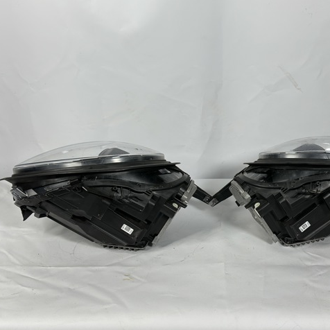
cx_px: 212
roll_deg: +0.4
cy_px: 165
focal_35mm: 57
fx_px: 615
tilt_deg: -23.9
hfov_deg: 29.9
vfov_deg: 30.0
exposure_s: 1/100
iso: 64
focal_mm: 6.86
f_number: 1.78
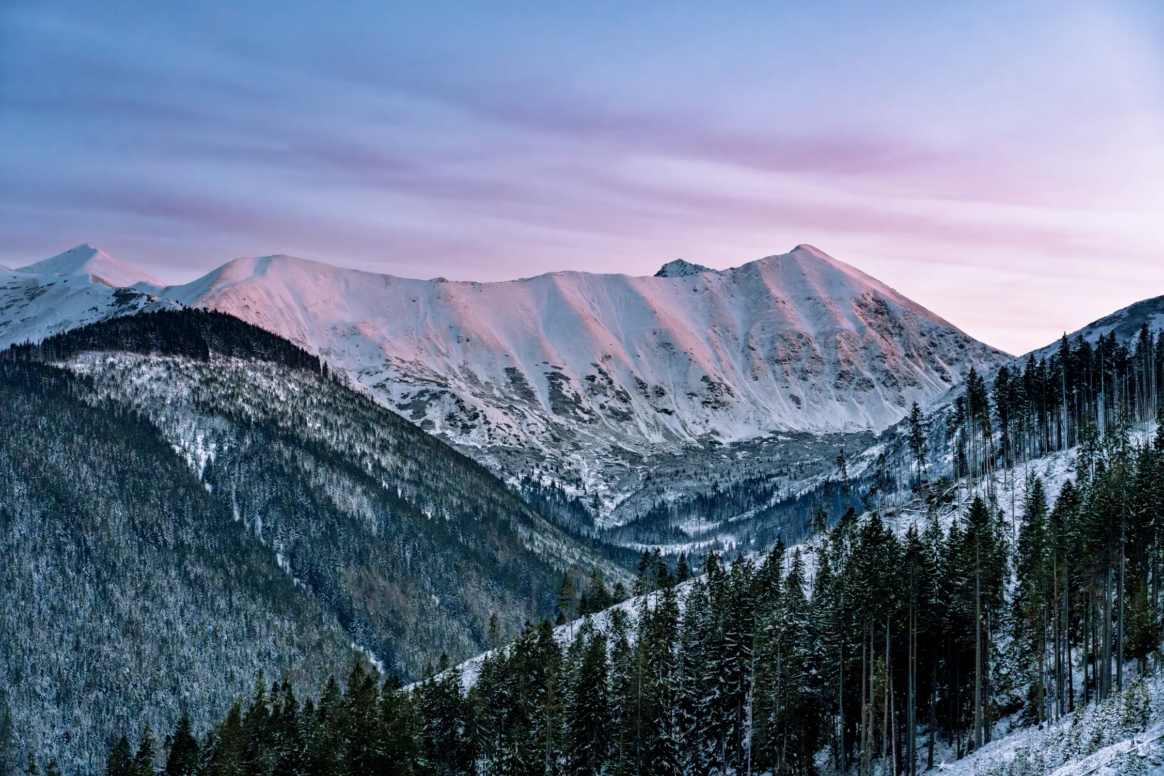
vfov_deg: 21.9
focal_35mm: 62
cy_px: 388
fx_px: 2004
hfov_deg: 32.4
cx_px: 582
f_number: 4
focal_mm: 62
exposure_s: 1/60
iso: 2500
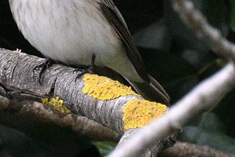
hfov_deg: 1.4
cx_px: 61
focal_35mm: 1455
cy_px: -5
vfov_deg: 0.9
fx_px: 9494
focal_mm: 420
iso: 2000
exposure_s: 1/1600
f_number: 5.6
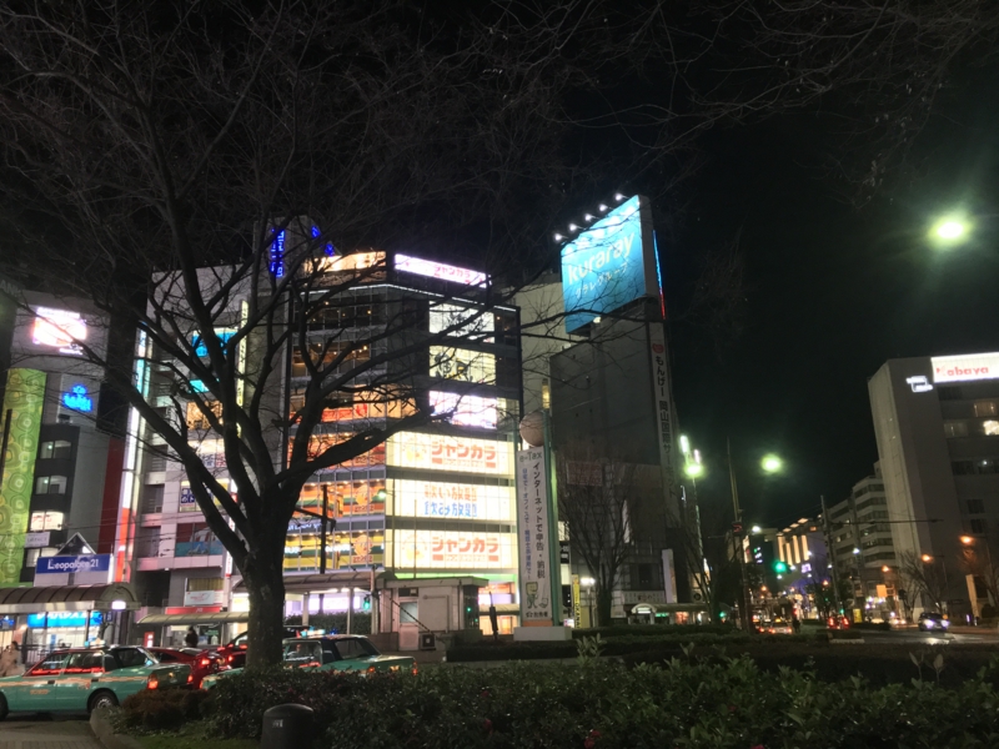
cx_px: 500
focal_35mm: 29
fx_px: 837
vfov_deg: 48.2
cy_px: 374
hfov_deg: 61.7
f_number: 2.2
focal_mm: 4.15
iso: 200
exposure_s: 1/17
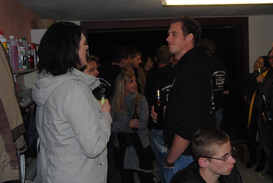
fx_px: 319
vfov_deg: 32.0
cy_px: 92
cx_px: 136
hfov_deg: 46.4
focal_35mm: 42
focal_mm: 28
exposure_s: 1/60
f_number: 4
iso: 200
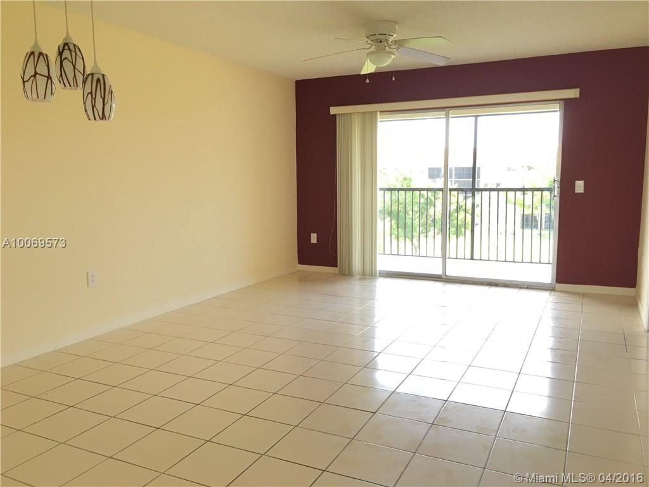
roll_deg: +0.0
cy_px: 244
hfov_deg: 61.7
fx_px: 544
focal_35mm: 29
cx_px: 324
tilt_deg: -7.5
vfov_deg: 48.2
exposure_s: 1/30
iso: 25
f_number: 2.2
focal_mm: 4.15
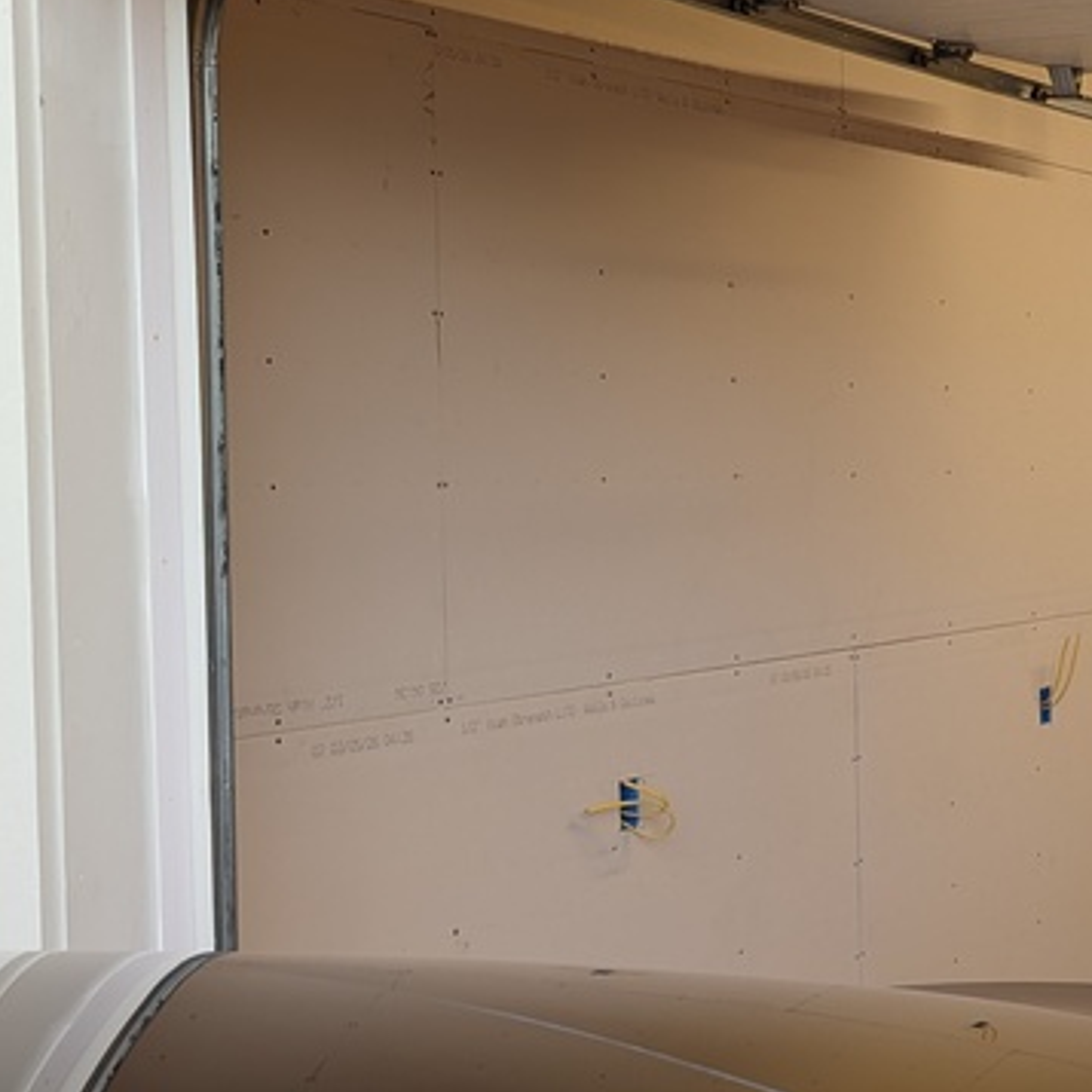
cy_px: 512
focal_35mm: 61
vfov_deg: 28.2
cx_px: 1441
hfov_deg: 24.4
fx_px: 2177
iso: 20
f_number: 1.68
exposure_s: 1/24.5
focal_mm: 6.9
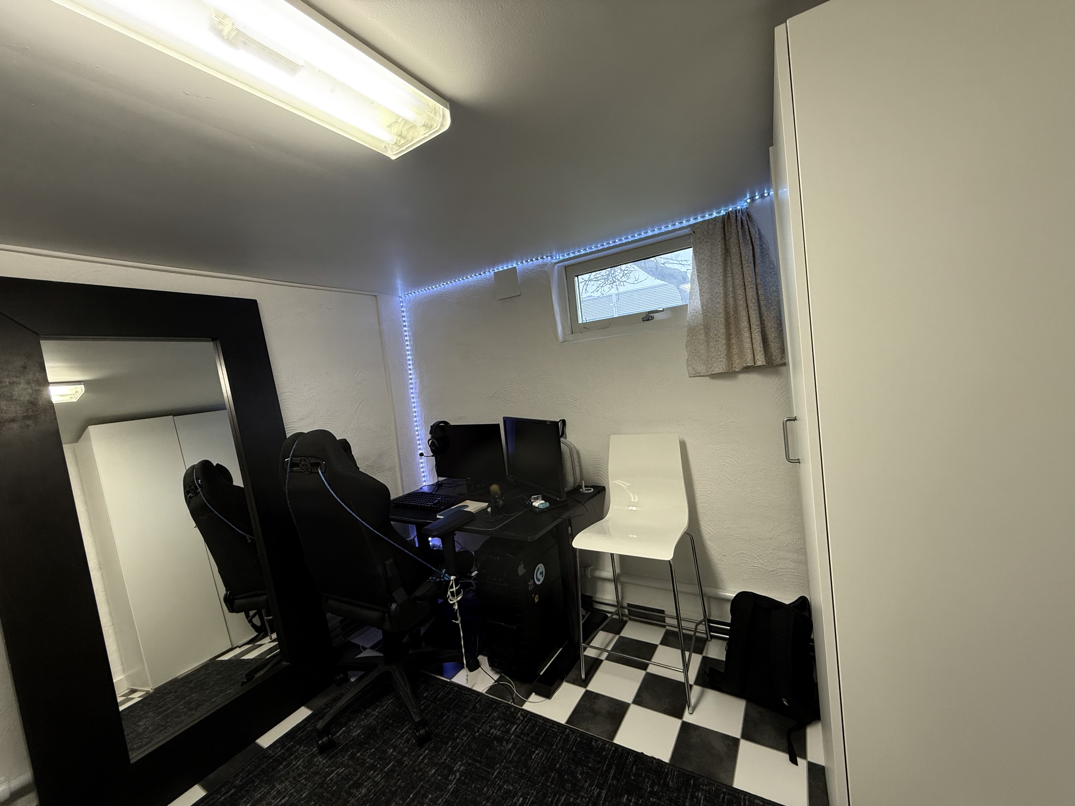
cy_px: 403
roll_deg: +6.3
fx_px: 435
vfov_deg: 85.7
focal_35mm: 14
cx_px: 538
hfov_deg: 102.1
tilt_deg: -3.4
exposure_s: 1/100
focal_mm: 2.22
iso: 250
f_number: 2.2
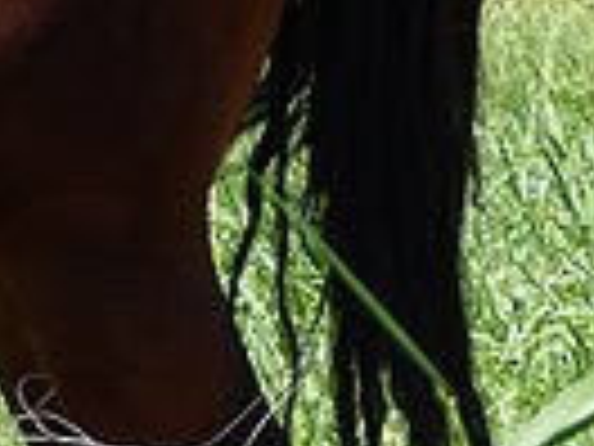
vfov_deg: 1.3
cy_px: -146
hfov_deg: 1.7
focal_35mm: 1169
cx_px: -1364
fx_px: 20060
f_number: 4
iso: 80
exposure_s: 1/200
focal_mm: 30.5
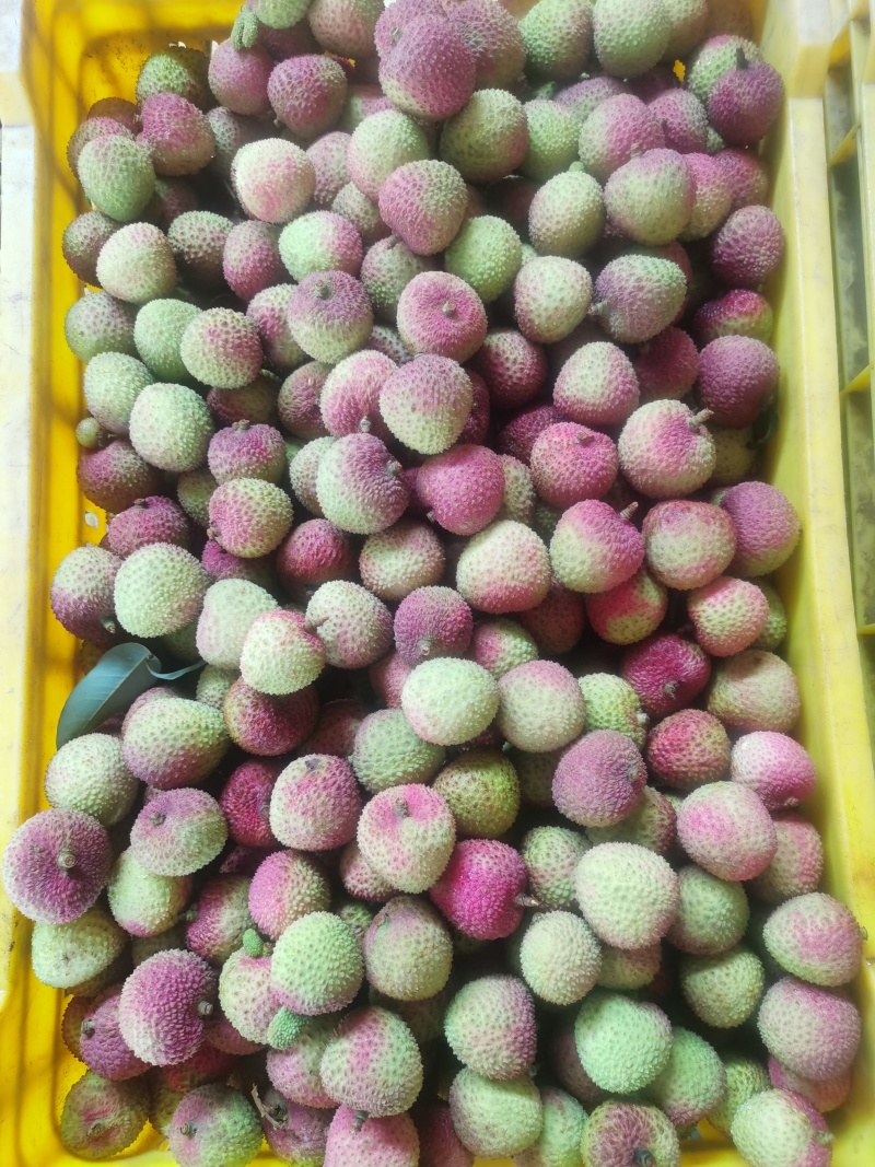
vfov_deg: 65.3
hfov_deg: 51.3
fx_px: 910
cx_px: 438
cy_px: 584
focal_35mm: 27
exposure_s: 1/50
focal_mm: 5.58
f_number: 1.8
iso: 160
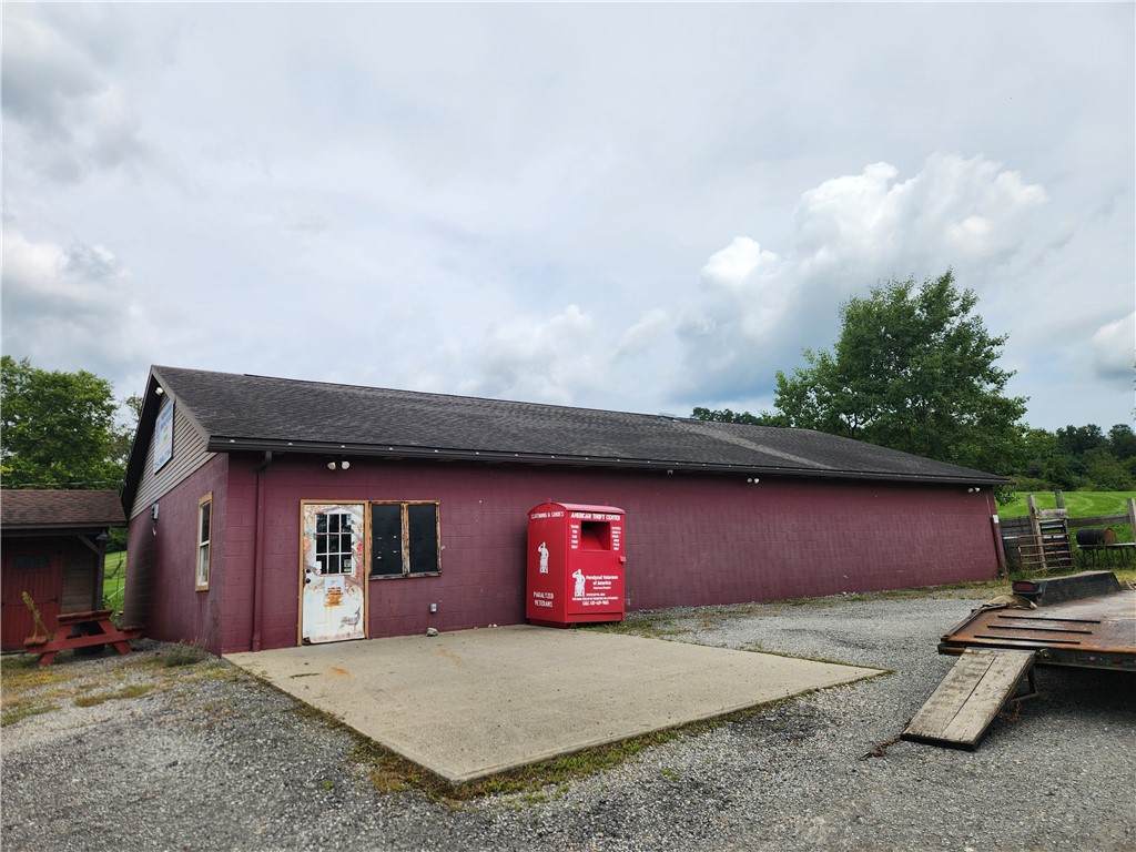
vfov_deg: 58.9
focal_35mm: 23
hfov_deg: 73.9
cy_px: 426
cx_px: 568
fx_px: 755
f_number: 1.8
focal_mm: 5.4
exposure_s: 1/2607
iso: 20
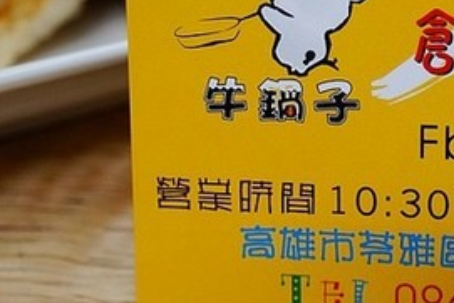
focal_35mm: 113
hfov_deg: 17.8
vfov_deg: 12.1
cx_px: 399
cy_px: 102
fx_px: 1426
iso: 1250
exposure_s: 1/60
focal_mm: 34
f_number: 5
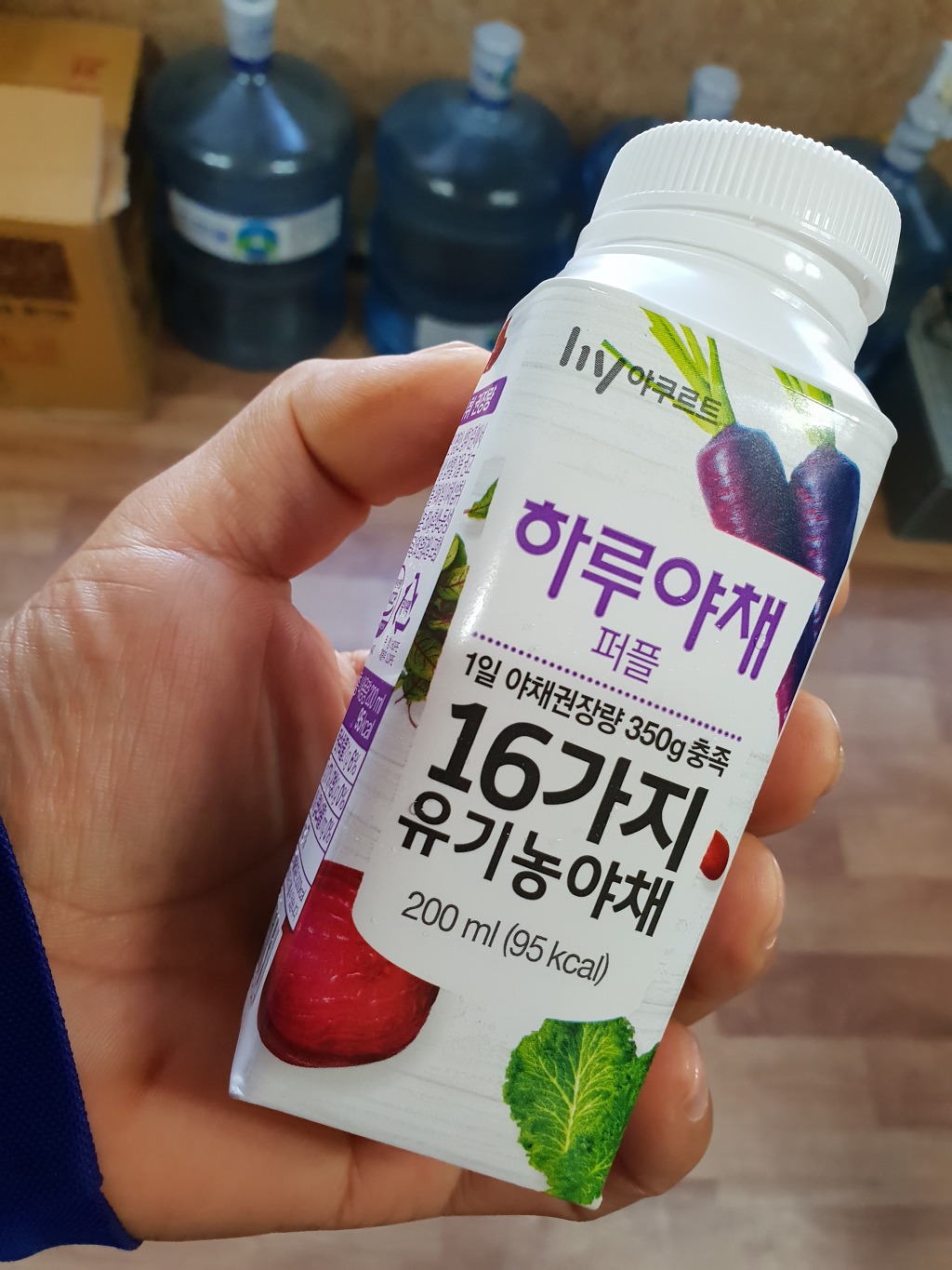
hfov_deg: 53.1
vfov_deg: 67.3
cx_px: 476
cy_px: 635
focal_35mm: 26
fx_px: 953
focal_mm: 4.3
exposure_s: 1/60
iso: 400
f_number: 2.4
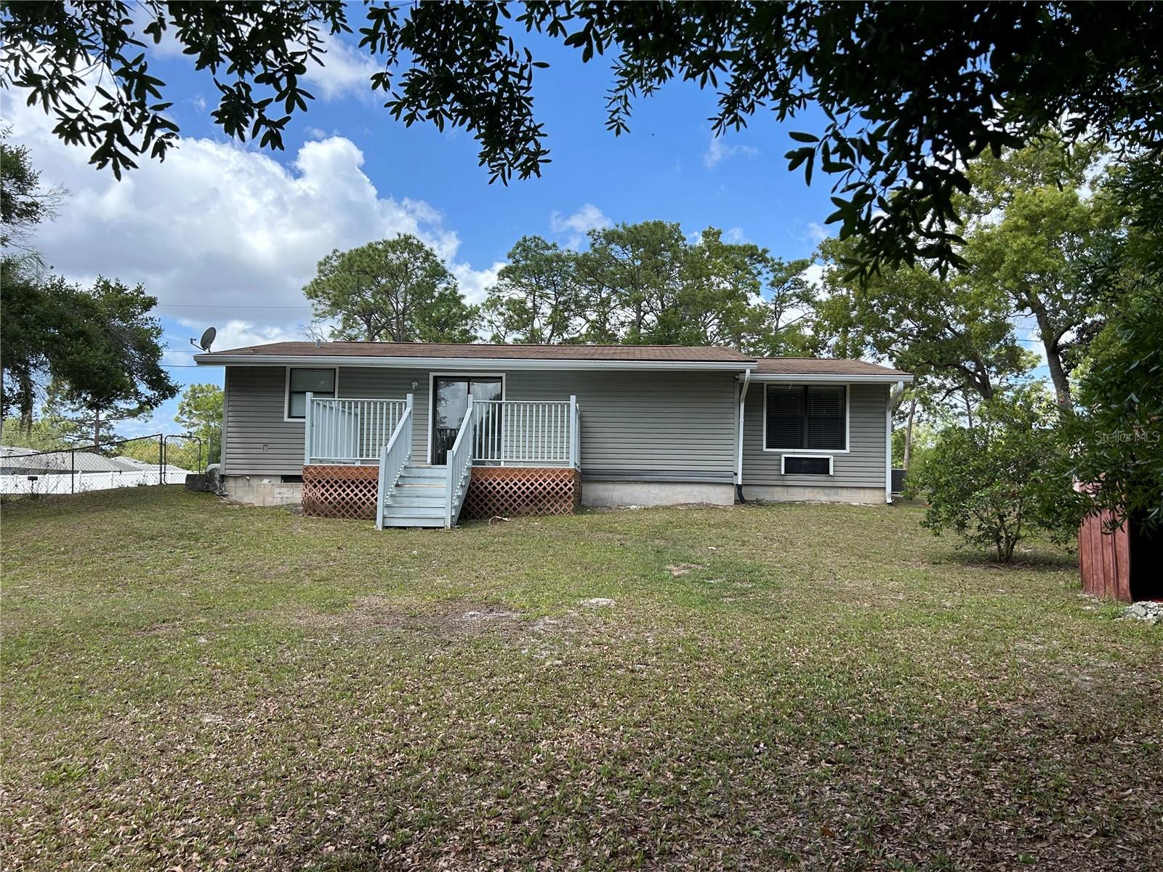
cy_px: 436
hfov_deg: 67.3
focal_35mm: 26
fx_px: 874
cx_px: 582
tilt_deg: +3.3
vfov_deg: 53.1
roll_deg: -0.8
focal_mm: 5.7
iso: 50
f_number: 1.5
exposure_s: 1/2252
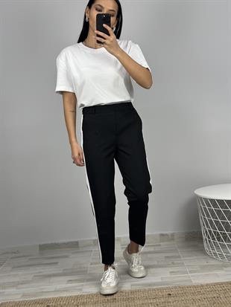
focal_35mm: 48
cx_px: 116
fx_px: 427
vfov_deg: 39.6
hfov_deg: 30.3
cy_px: 154
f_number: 1.78
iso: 100
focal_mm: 6.86
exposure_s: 1/100
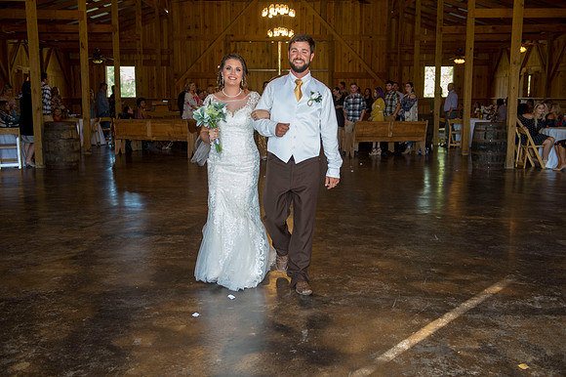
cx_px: 283
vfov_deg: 31.9
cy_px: 188
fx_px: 660
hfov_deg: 46.4
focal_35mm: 42
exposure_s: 1/250
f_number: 4.5
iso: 1600
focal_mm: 42
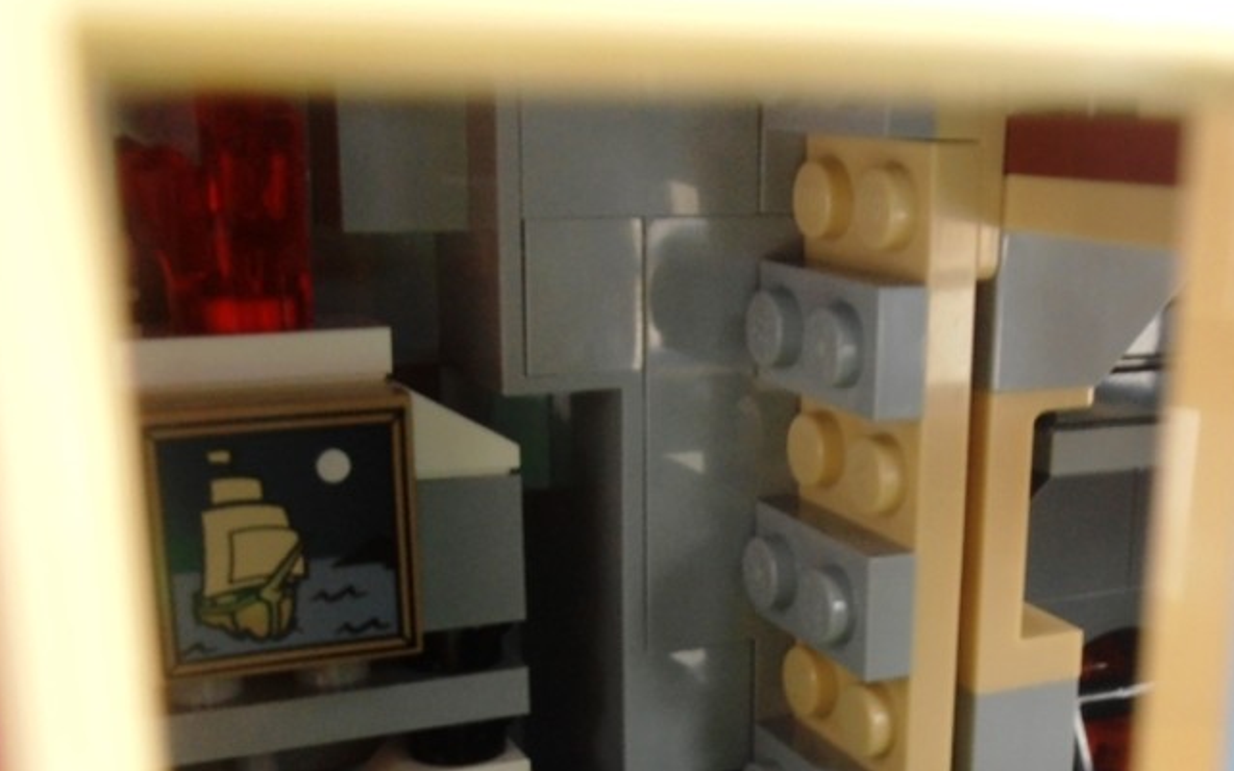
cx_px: 790
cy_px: 591
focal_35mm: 55
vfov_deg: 23.3
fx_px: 1849
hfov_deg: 36.6
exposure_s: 1/3
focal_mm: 6.61
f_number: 3.9
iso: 125
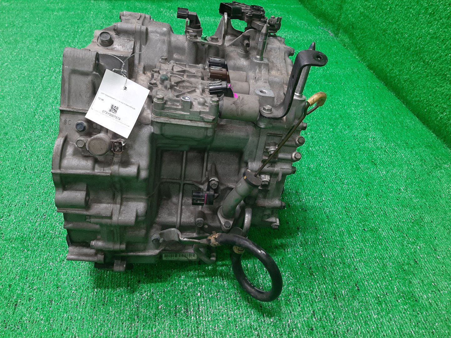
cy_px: 169
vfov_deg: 53.1
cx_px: 226
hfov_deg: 67.3
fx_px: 339
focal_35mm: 26
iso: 110
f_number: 1.7
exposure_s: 1/50
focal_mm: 3.93
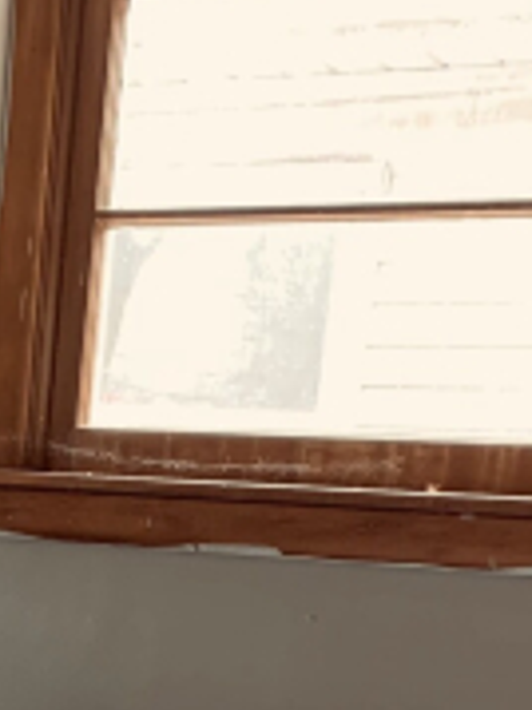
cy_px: 1307
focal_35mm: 97
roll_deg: -4.4
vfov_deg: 16.6
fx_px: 1990
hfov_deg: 14.8
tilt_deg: -20.0
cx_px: -79
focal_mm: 4.25
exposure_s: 1/60
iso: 125
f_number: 1.8
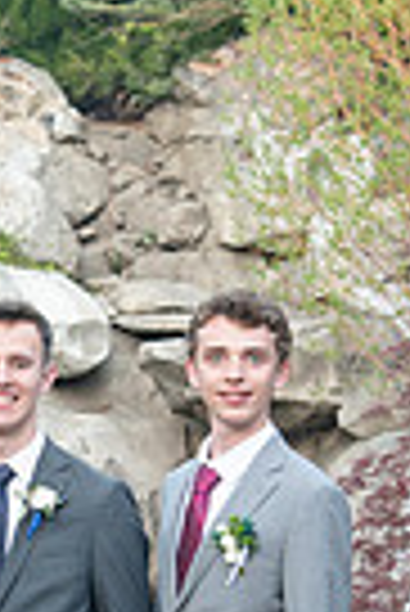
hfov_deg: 7.9
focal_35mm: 172
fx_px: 2931
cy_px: 572
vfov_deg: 11.8
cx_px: -117
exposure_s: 1/125
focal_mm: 52
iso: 800
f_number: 5.6
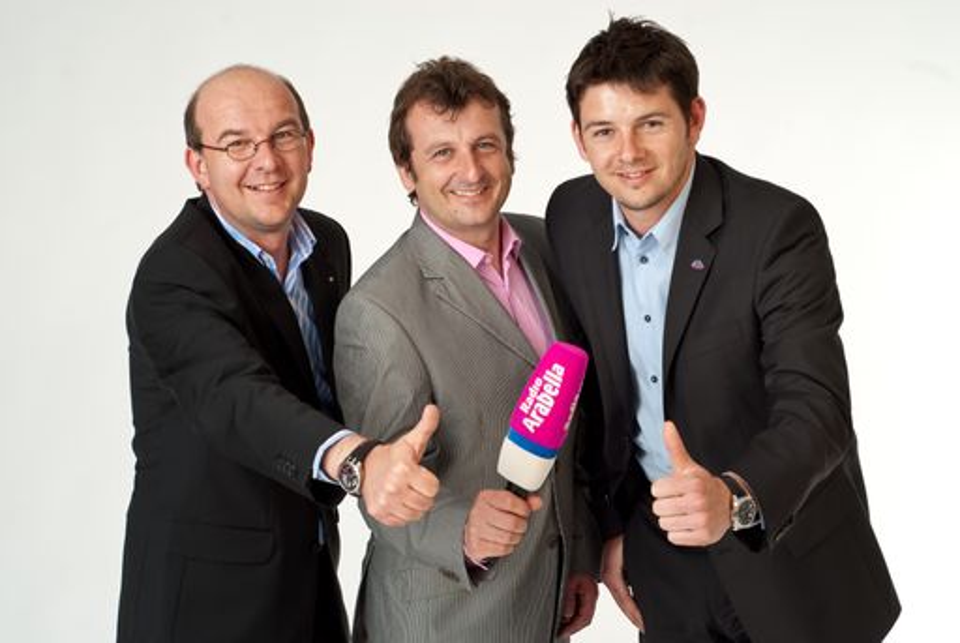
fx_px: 2003
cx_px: 480
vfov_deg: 18.2
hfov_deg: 27.0
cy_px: 322
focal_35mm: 75
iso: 100
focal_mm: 50
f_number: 8
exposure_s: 1/200
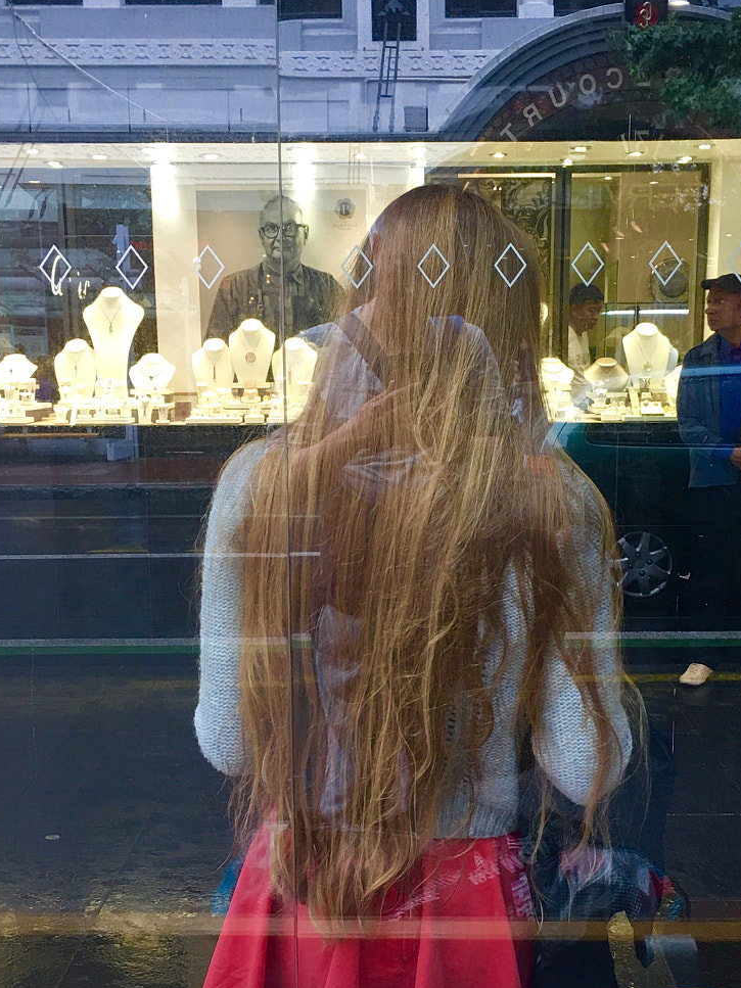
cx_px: 388
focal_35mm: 48
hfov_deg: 30.3
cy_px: 631
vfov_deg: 39.3
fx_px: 1370
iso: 25
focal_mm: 4.15
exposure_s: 1/33
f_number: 2.2
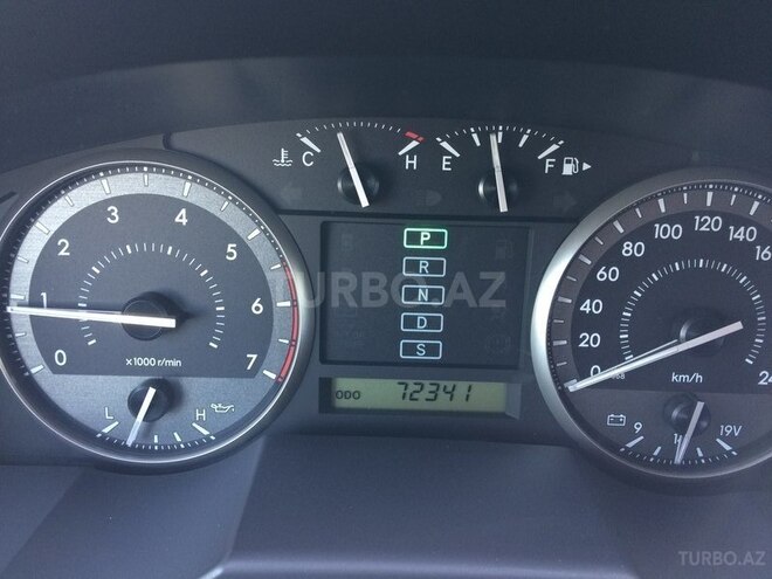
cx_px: 386
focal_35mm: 29
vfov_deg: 48.2
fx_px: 647
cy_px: 290
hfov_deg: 61.7
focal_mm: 4.15
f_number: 2.2
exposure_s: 1/33
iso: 100
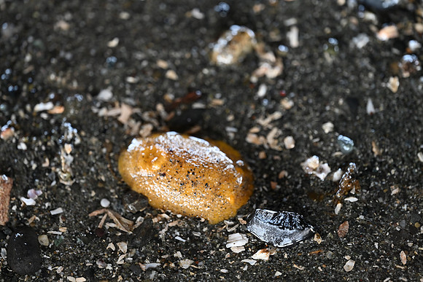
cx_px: 212
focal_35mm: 105
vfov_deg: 13.0
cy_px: 141
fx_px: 1234
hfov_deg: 19.5
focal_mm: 105
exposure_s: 1/125
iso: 560
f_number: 3
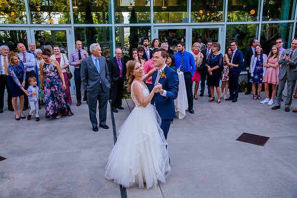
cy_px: 99
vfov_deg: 37.9
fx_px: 289
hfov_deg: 54.4
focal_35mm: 35
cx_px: 148
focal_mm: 35
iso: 3200
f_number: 8
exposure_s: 1/320
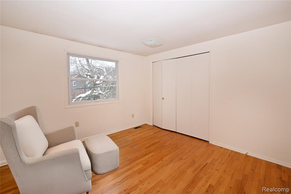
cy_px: 97
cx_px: 146
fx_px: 113
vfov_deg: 81.2
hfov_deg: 104.3
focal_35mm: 14
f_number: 10
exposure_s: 1/60
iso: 800
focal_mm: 14
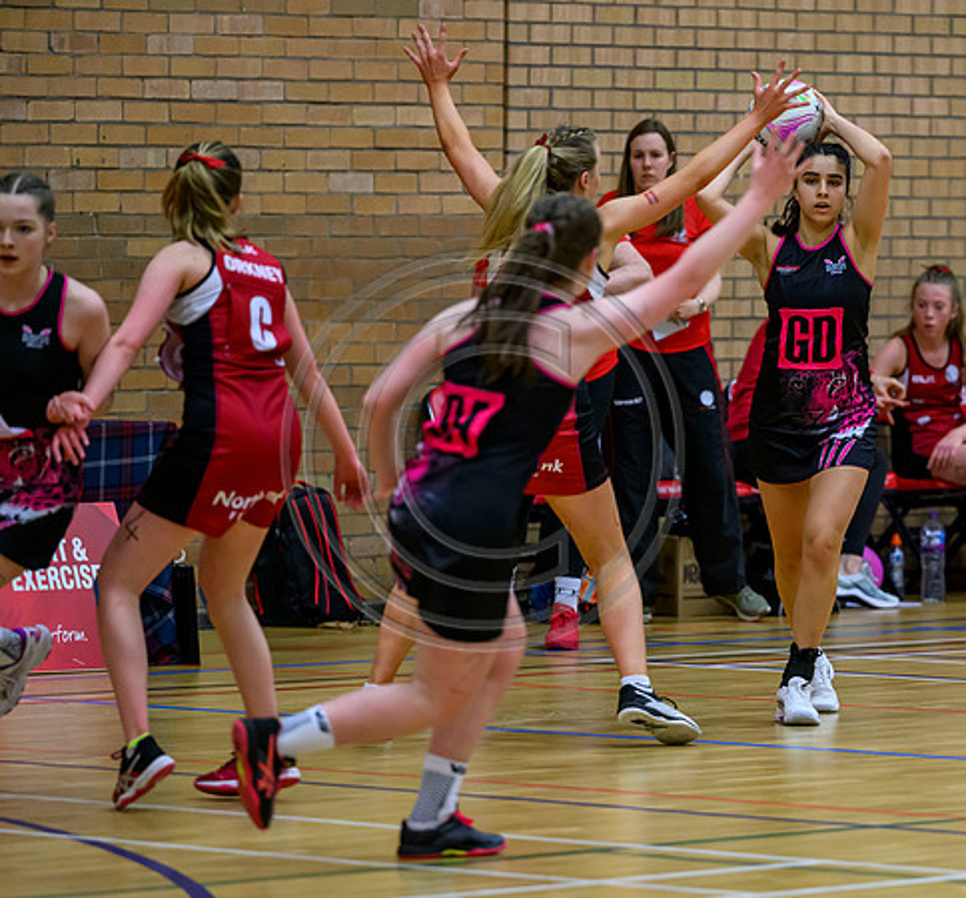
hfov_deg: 6.7
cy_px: 490
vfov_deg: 6.2
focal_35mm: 270
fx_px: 8229
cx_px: 734
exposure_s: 1/800
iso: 4000
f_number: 3.2
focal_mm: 200
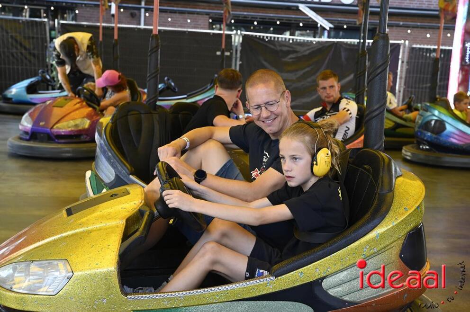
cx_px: 235
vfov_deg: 24.6
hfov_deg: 36.3
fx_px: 717
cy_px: 156
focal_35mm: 55
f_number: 6.3
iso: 500
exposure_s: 1/160
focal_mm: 55
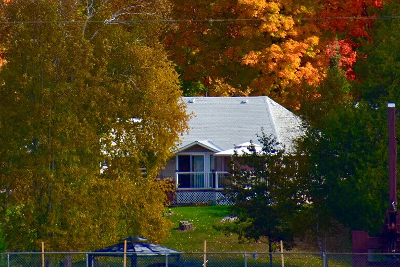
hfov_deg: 2.6
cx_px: 106
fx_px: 8677
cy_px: -5
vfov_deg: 1.8
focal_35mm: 781
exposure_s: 1/160
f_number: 8
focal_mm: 250
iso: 100
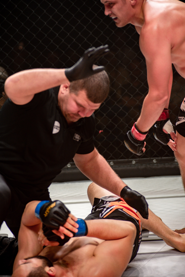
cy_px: 138
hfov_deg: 9.5
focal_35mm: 145
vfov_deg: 14.1
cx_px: 92
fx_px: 1117
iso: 900
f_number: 4
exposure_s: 1/640
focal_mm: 145
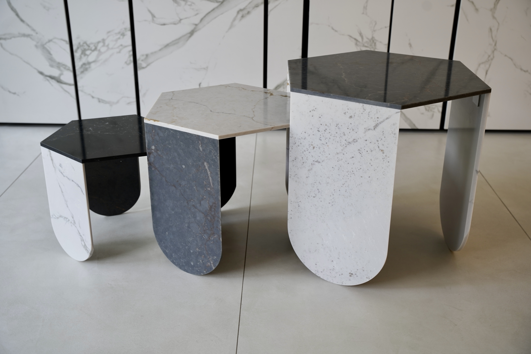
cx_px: 266
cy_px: 177
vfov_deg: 31.1
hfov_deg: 45.2
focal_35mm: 43
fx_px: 637
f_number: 4.5
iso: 200
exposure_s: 1/50
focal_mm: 43.2
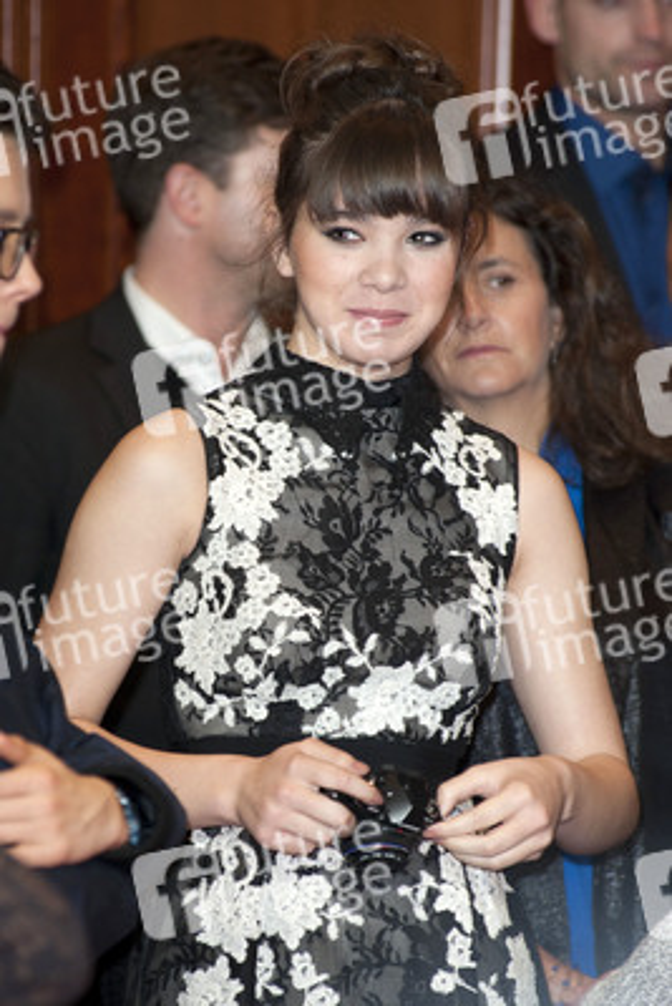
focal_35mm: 200
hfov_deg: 6.9
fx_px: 5595
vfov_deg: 10.3
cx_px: 336
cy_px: 503
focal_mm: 200
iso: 1000
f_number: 5
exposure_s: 1/125
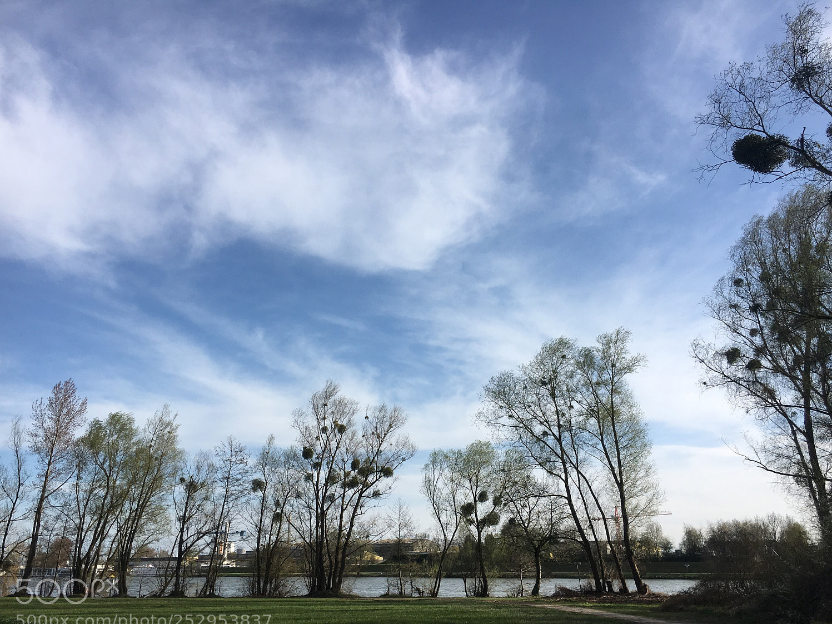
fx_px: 745
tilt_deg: +16.4
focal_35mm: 31
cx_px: 426
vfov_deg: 45.4
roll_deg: +0.1
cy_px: 331
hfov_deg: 58.3
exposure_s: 1/2331
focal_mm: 4.15
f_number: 2.2
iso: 25
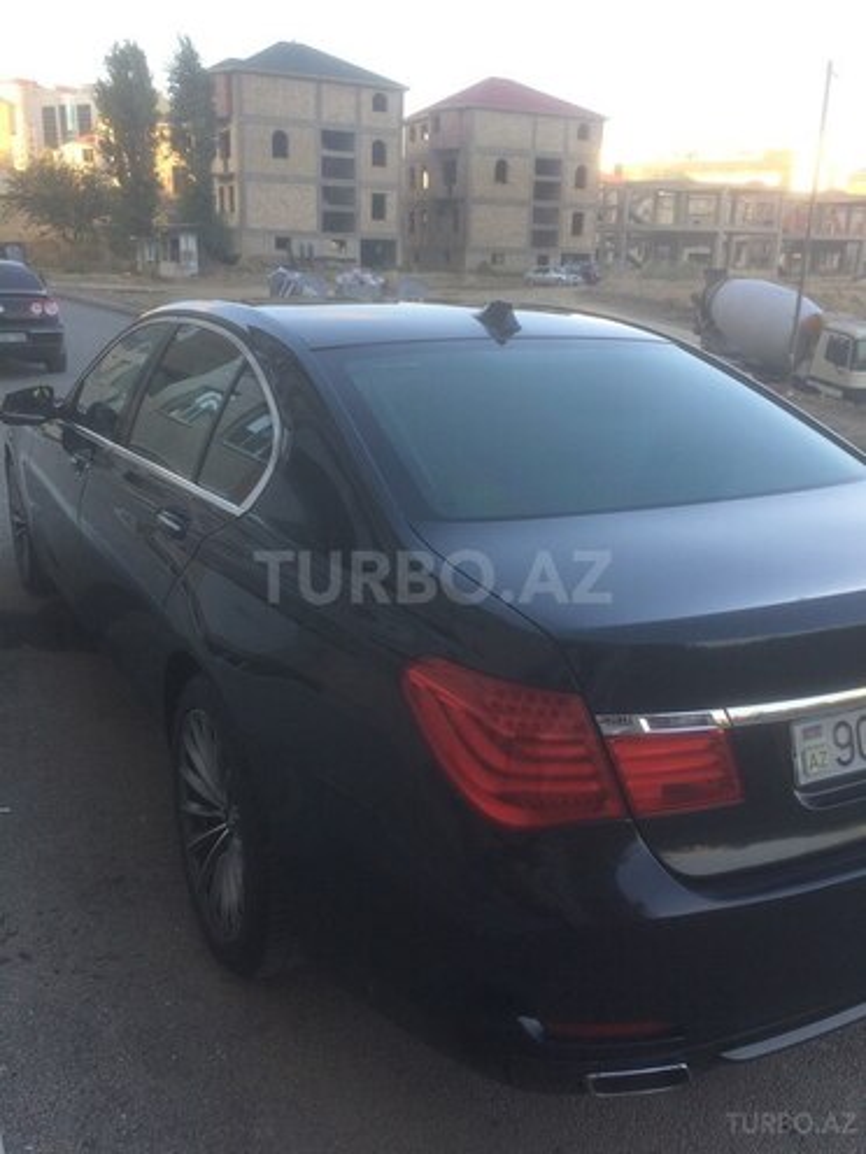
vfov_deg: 61.7
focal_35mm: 29
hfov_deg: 48.2
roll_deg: +0.3
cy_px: 577
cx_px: 433
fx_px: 967
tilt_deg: -17.1
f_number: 2.2
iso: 32
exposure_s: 1/169
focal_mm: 4.15
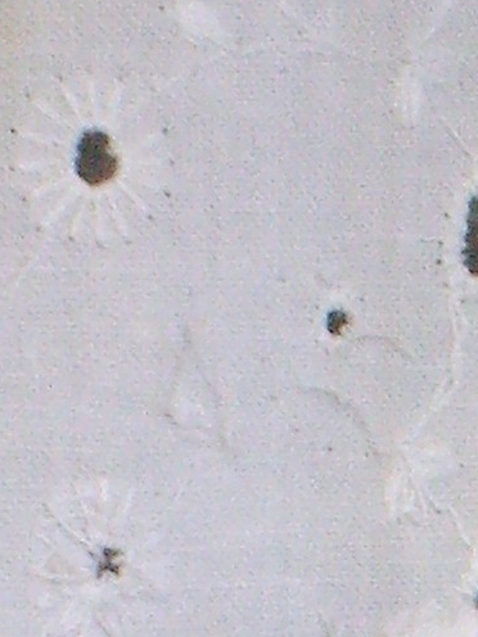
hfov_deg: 2.8
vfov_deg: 3.7
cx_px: 991
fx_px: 9611
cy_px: 1649
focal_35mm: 522
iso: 139
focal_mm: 15.5
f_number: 4.6
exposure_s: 1/30
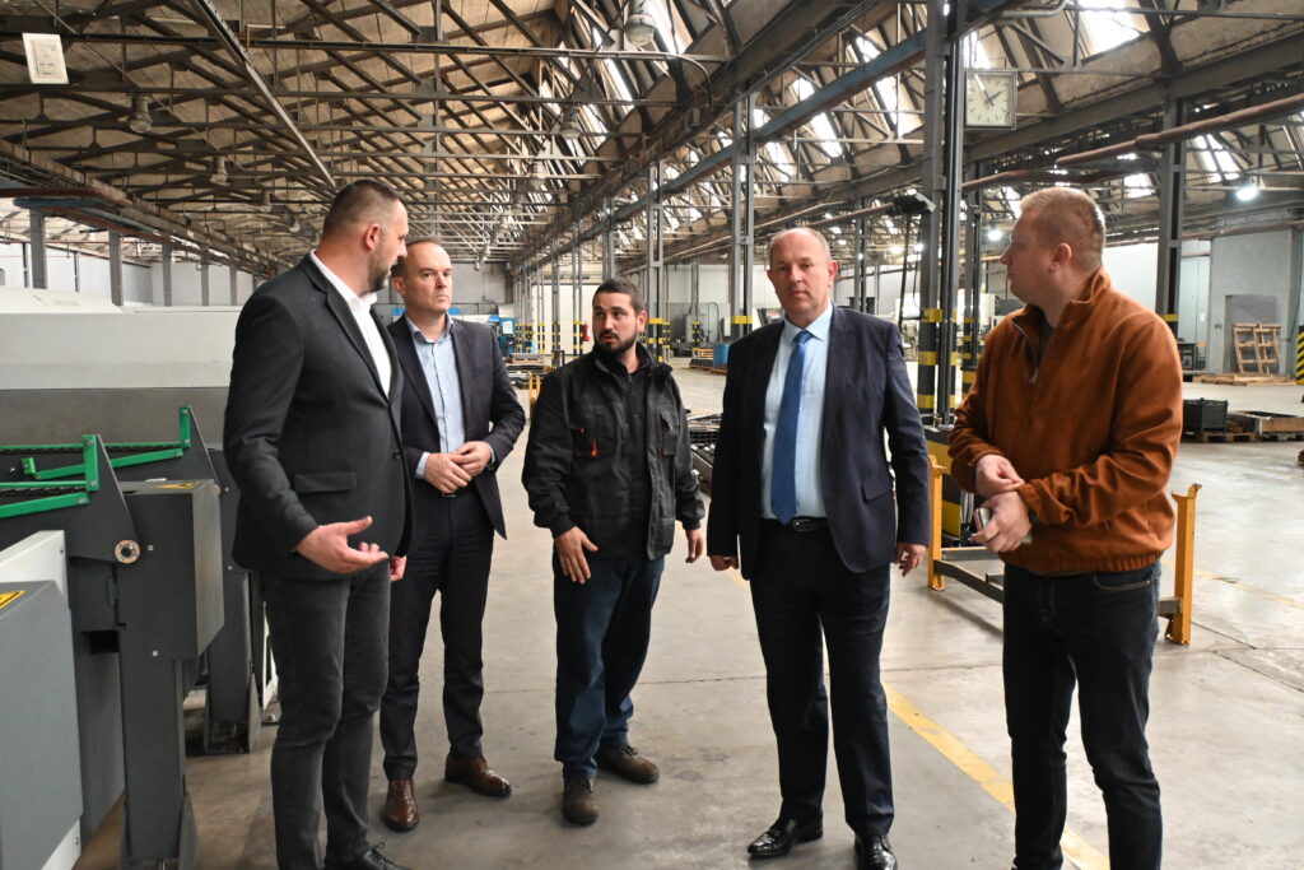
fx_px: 1168
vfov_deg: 40.8
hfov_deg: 58.3
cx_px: 652
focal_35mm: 32
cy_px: 435
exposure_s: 1/60
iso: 3600
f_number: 4
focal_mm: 21.5
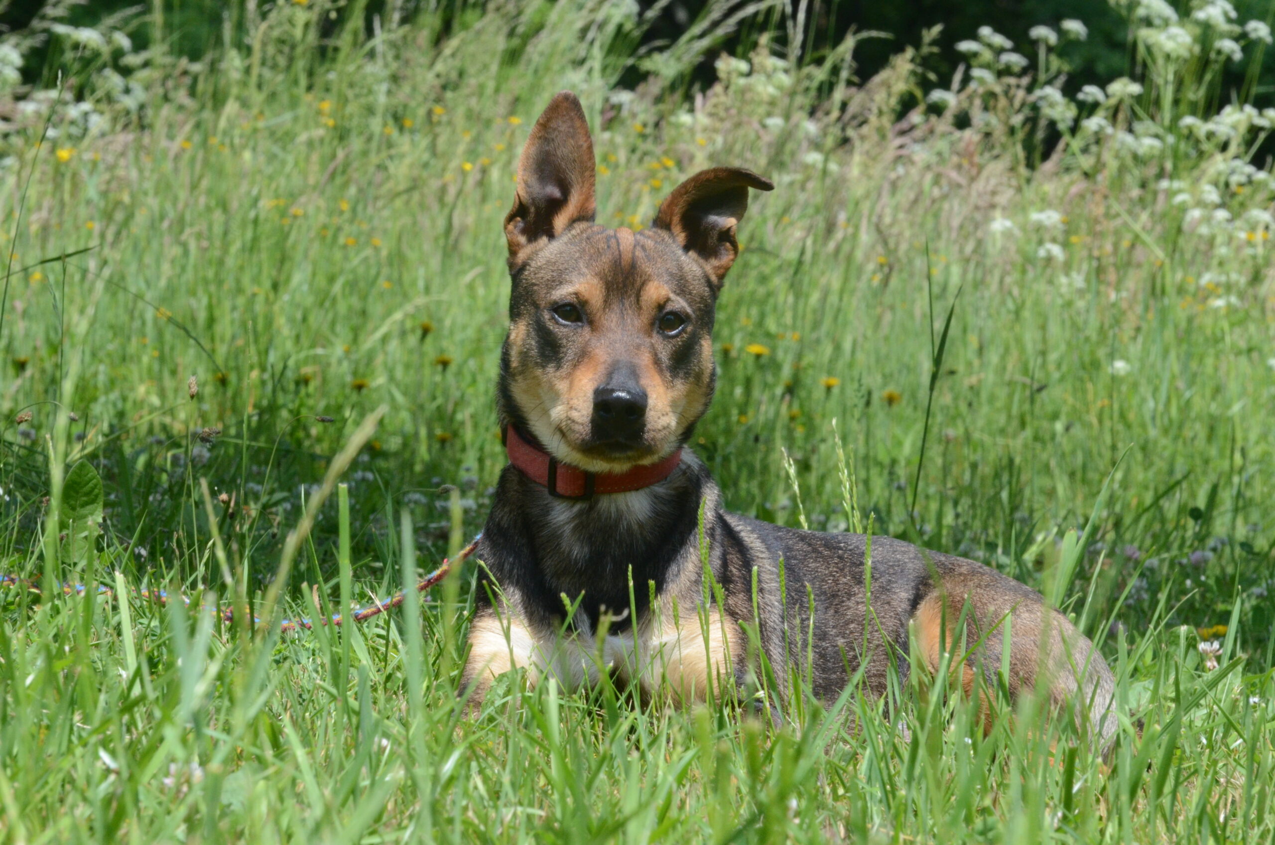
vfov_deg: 6.3
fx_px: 7688
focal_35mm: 218
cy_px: 422
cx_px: 638
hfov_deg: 9.5
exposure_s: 1/400
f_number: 20
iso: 1600
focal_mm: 145
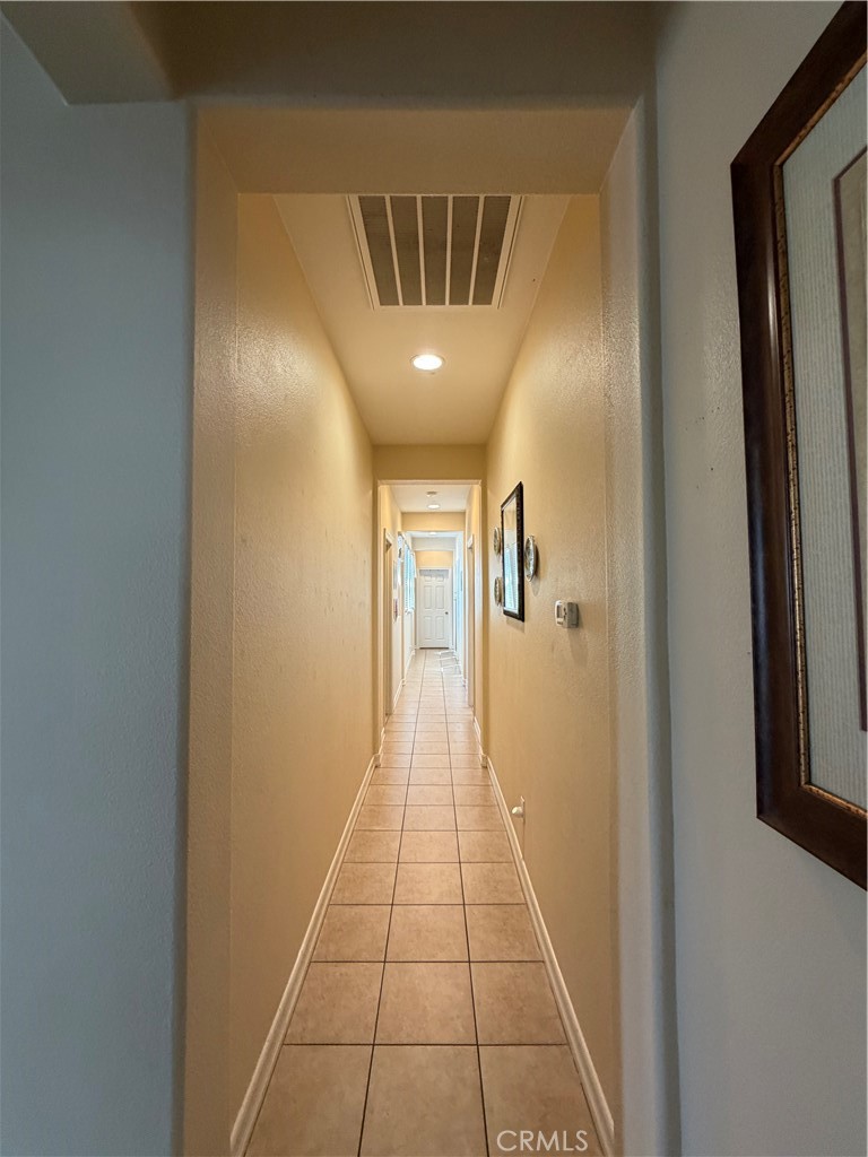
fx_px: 468
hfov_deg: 85.7
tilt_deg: +3.2
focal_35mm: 14
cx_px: 434
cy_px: 578
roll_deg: +1.4
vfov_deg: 102.1
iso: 320
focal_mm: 2.22
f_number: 2.2
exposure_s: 1/60
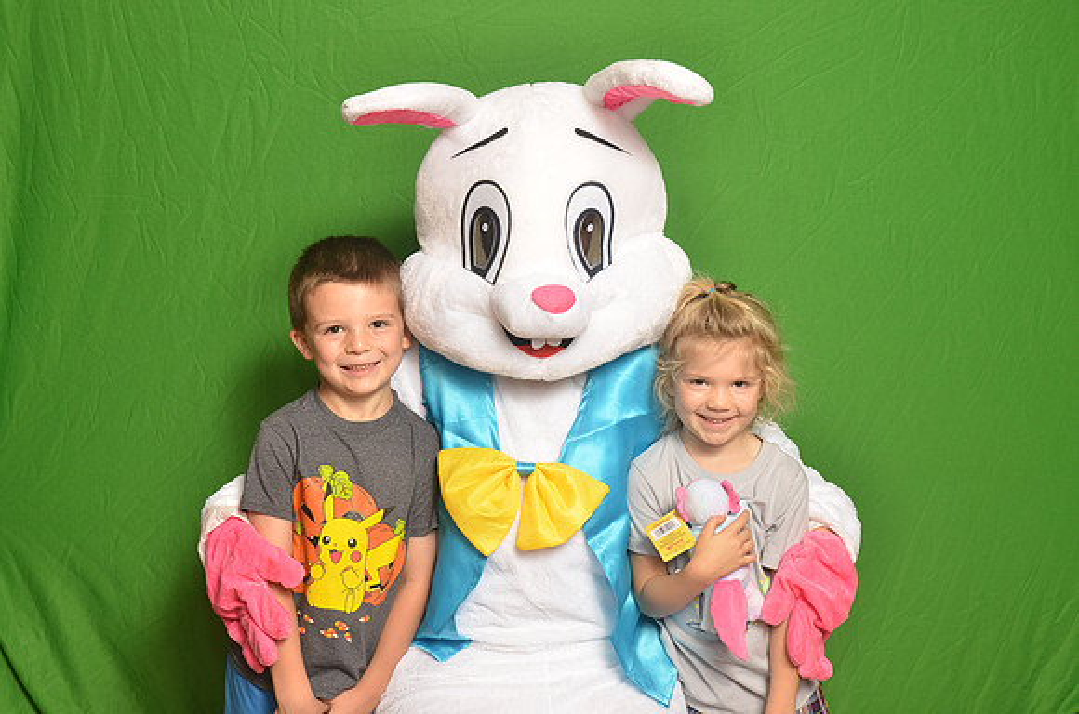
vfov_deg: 28.8
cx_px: 540
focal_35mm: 46
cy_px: 357
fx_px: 1391
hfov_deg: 42.4
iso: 200
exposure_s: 1/60
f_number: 6.3
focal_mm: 31
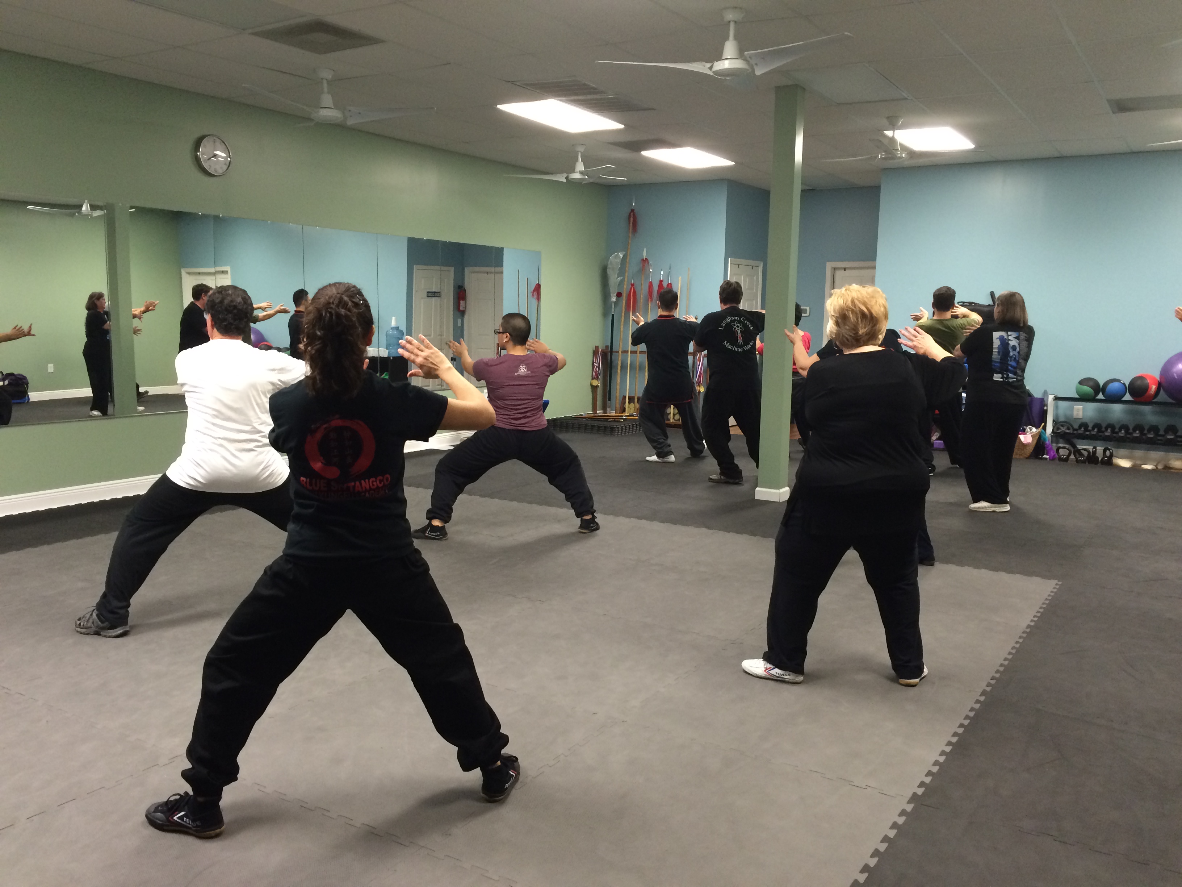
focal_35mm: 29
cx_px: 591
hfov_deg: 61.7
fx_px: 990
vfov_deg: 48.2
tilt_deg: -7.5
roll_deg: +0.3
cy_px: 444
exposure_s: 1/30
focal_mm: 4.15
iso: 200
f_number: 2.2
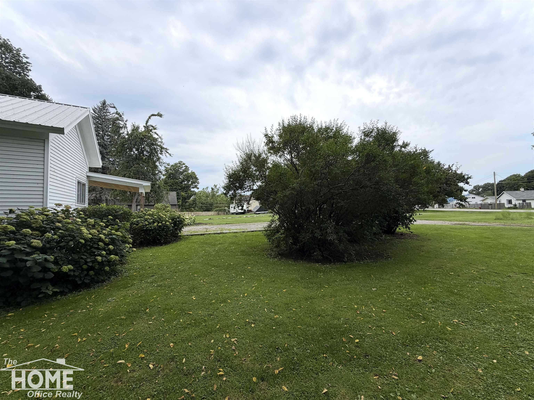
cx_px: 267
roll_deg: +2.0
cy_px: 200
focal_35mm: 14
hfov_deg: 102.1
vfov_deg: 85.7
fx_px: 216
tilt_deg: +1.8
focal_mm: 2.22
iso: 40
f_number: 2.2
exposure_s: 1/770
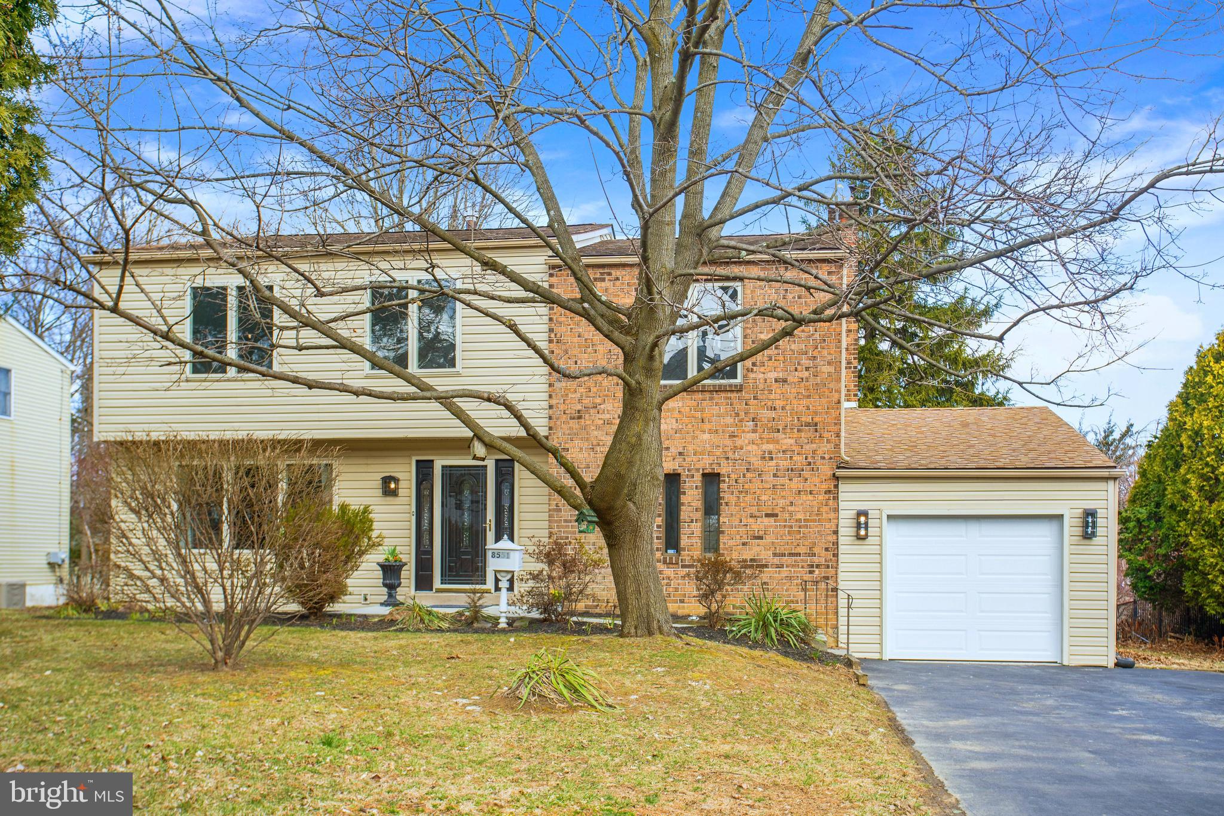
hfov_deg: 53.1
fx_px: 1224
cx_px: 612
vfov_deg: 36.9
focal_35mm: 36
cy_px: 408
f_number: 6.3
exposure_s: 1/160
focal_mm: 36
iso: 200
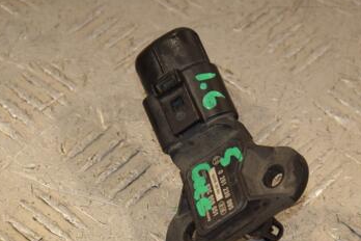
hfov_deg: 8.7
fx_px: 2386
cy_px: 164
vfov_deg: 5.8
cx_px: 188
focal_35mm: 238
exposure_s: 1/200
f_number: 7.1
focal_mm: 92
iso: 800
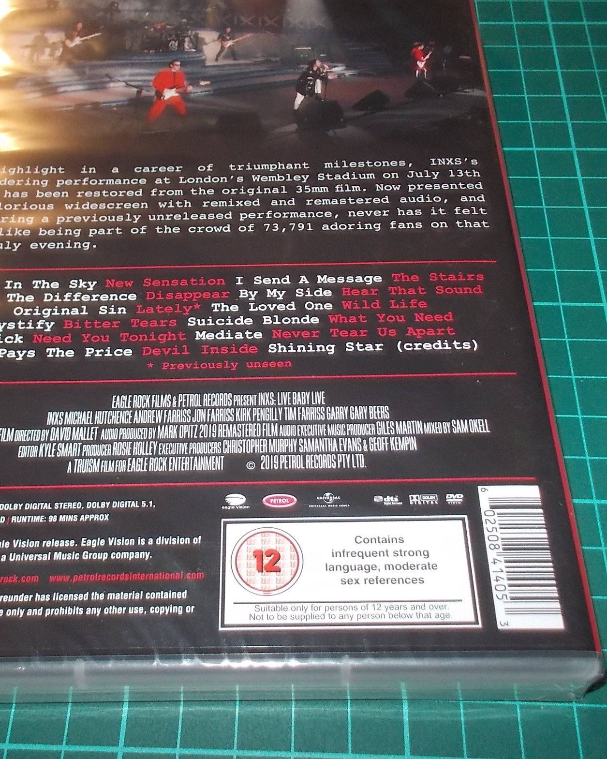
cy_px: 358
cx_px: 268
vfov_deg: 44.8
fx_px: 921
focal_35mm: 41
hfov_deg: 36.4
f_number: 3.3
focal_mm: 4.1
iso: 200
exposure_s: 1/30
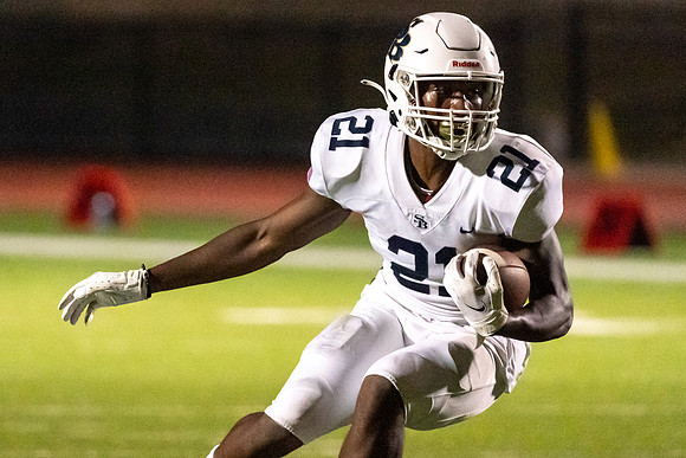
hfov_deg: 2.6
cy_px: 209
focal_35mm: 786
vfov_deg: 1.8
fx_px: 14980
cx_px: 282
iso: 16000
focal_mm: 524
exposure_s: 1/1600
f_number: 6.3
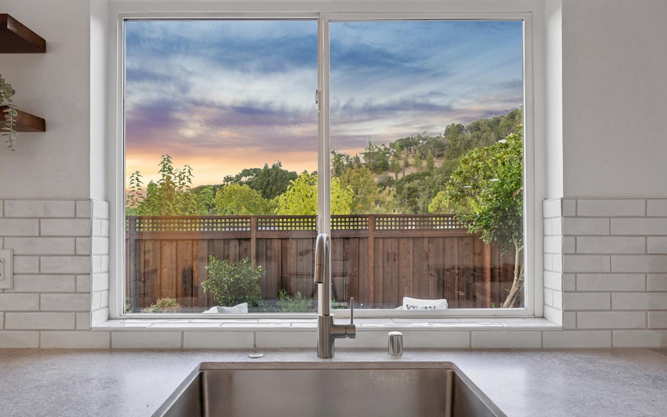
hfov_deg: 74.8
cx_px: 326
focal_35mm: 24
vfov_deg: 51.1
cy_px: 217
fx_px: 436
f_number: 9.5
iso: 200
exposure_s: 1/8
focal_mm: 23
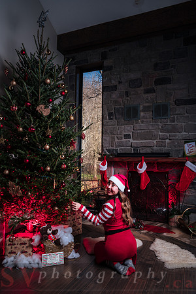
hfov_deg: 47.9
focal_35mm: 27
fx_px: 220
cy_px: 147
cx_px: 98
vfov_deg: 67.4
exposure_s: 1/200
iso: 64
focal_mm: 27
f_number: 4
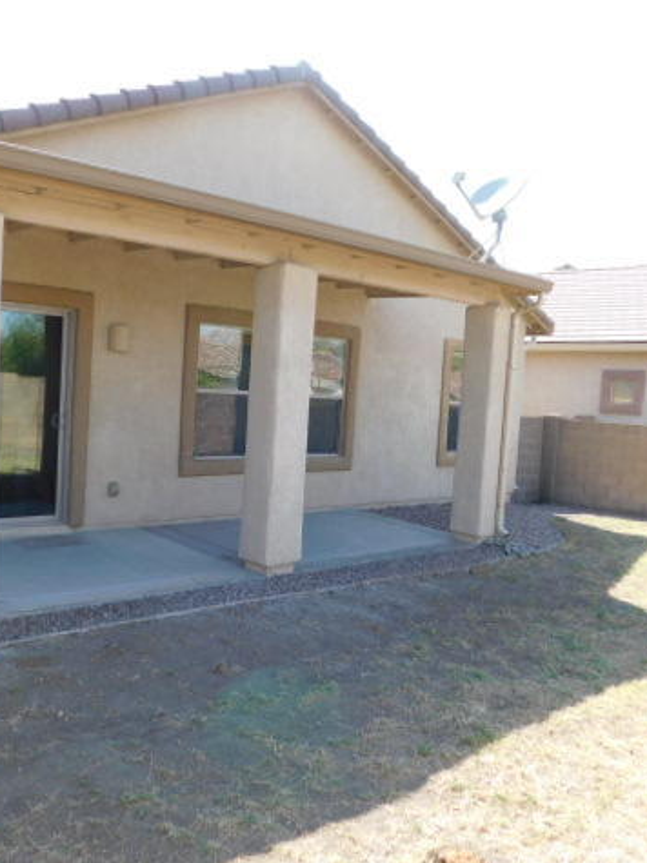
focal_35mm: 31
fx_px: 773
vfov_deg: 58.4
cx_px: 236
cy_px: 431
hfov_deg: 45.0
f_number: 3
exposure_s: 1/400
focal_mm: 4
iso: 125
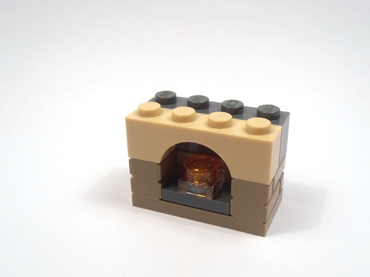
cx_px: 200
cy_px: 154
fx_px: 492
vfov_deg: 31.5
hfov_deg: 41.2
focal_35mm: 46
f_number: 3.9
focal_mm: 6.61
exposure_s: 1/100
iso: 80
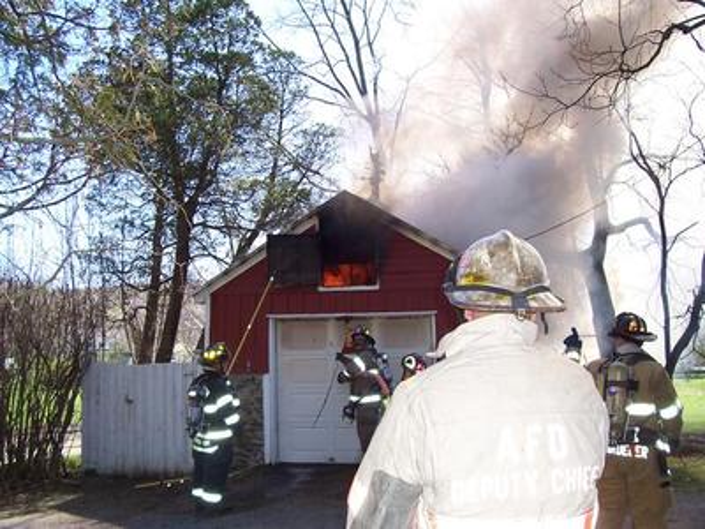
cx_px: 352
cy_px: 264
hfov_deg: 54.0
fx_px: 692
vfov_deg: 41.8
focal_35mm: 34
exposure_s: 1/350
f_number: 2.7
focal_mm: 5.6
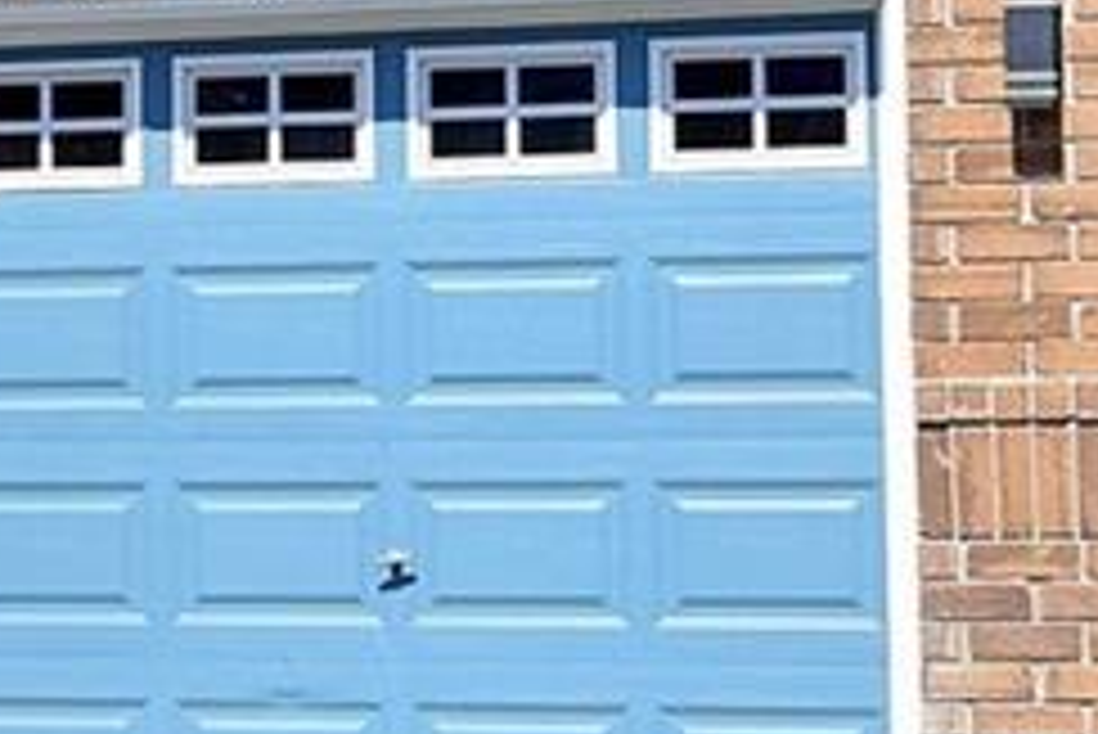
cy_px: -113
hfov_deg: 14.7
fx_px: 4089
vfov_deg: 10.1
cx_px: -288
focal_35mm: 134
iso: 500
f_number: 11
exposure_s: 1/500
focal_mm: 32
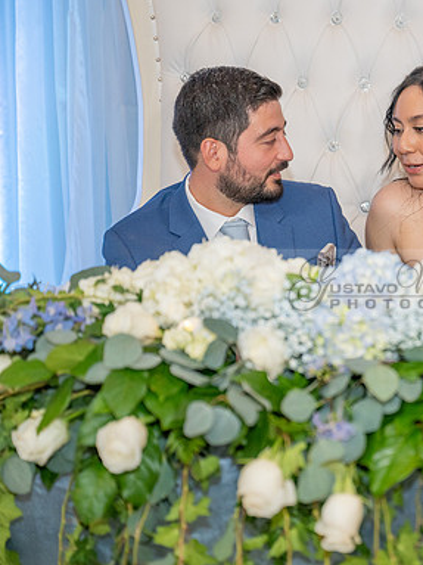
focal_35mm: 102
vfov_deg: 19.3
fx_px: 1663
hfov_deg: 14.3
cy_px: 284
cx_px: 404
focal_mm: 70
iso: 1000
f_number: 2.8
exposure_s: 1/160
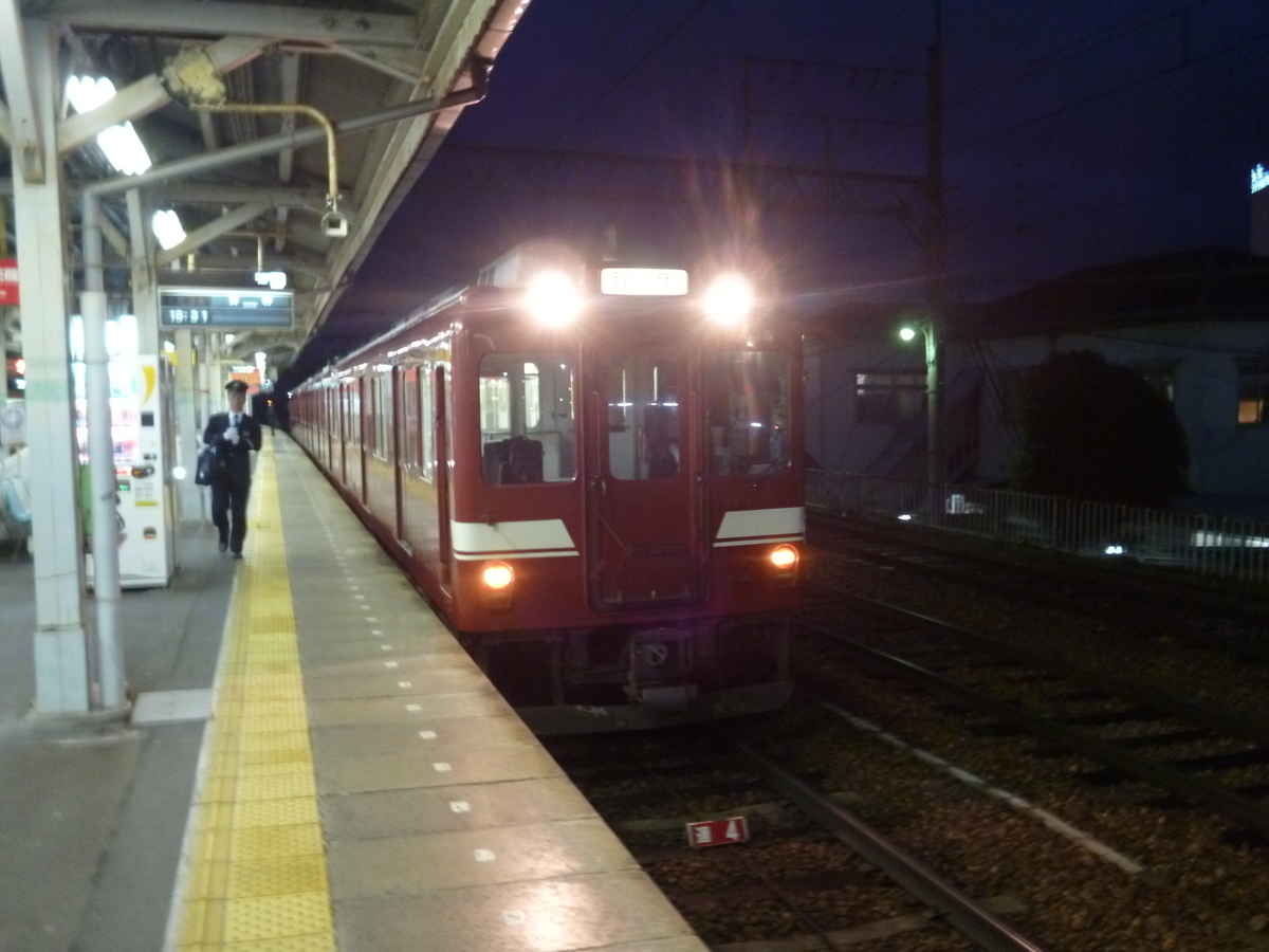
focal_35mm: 32
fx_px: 1173
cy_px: 476
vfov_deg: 44.2
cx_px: 634
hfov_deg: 56.8
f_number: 3.3
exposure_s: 1/5
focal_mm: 5.7
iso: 400
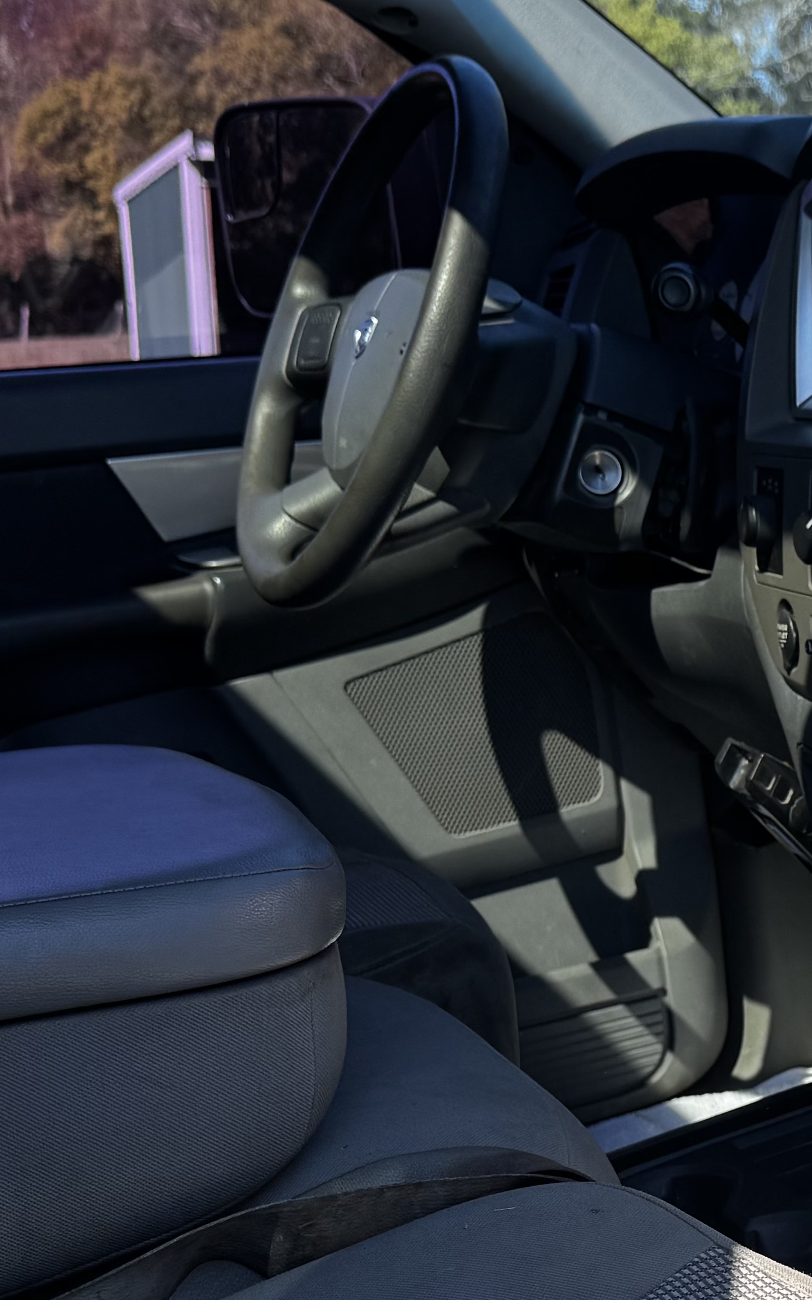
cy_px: 920
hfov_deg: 19.4
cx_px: 981
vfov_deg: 32.1
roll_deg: -0.5
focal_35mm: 63
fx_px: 2231
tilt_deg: -16.5
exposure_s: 1/1026
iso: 80
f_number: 1.78
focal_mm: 6.76
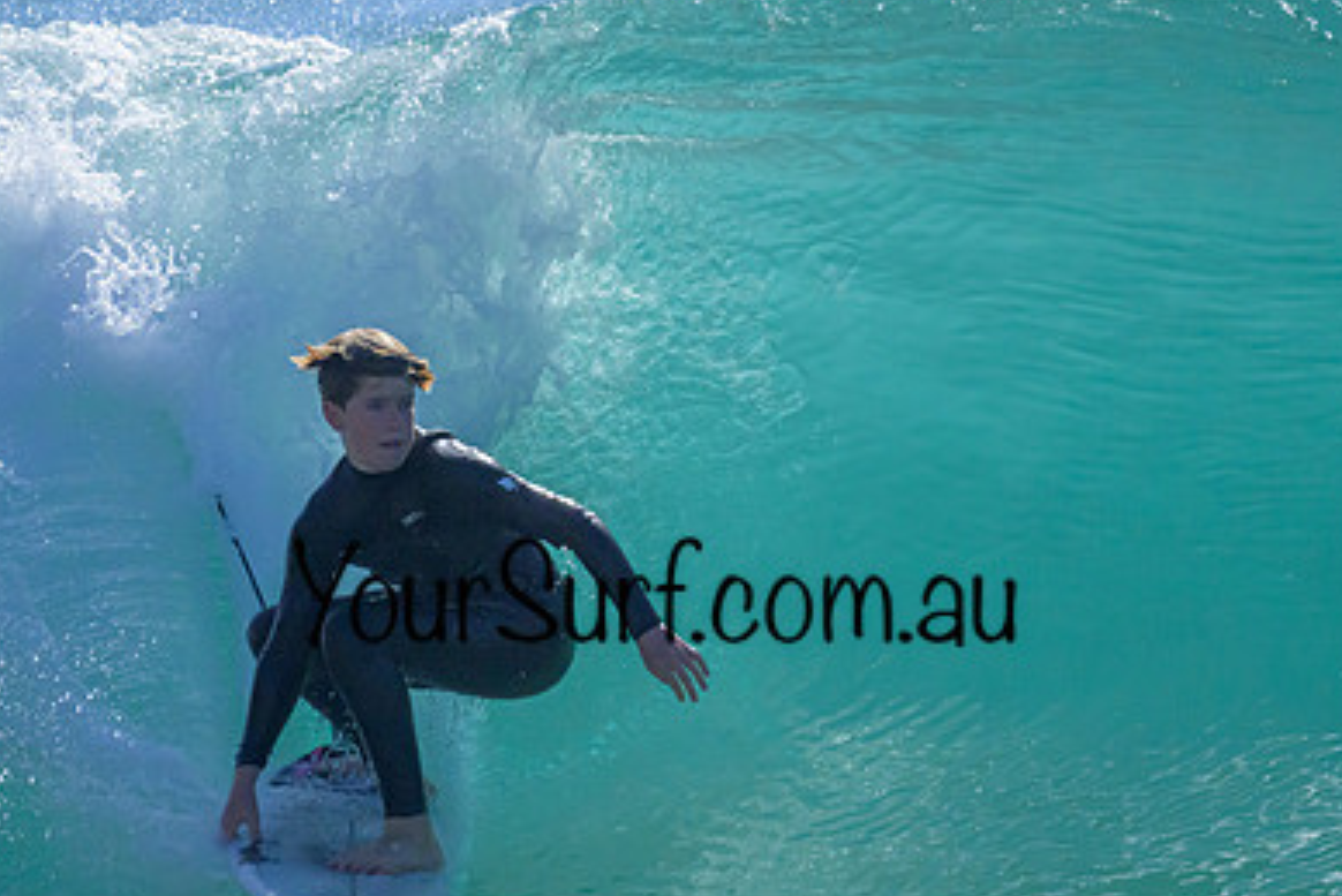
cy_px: 531
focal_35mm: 1589
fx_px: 59253
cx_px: 694
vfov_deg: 0.9
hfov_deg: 1.3
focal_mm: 800
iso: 2500
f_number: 6.3
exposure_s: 1/2000
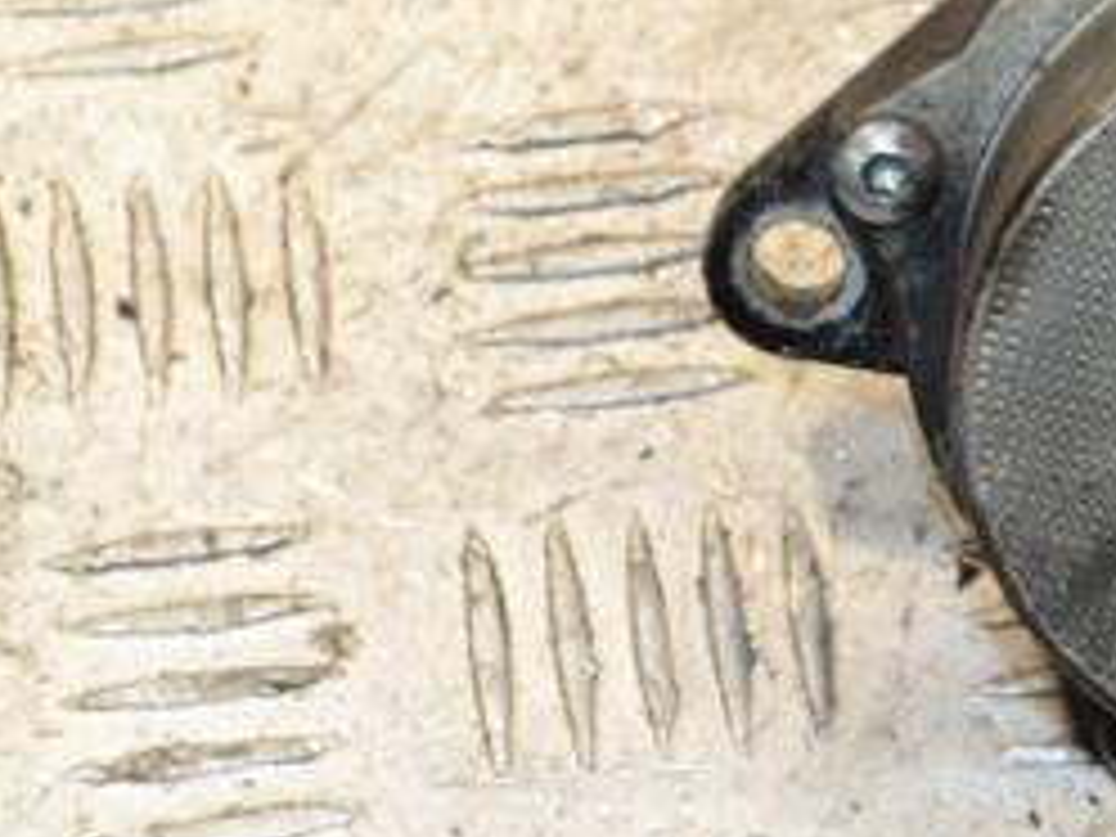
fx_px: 6195
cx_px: 1197
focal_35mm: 192
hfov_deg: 10.2
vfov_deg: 7.7
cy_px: 428
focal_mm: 55
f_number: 10
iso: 3200
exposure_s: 1/200
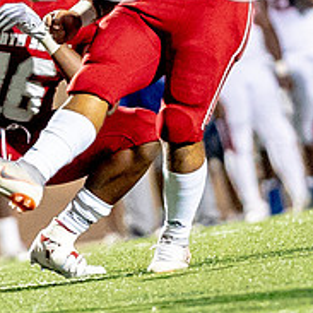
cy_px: 142
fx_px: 11478
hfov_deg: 1.6
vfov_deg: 1.6
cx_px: -48
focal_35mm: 1122
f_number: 2.8
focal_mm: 200
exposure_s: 1/1000
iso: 6400
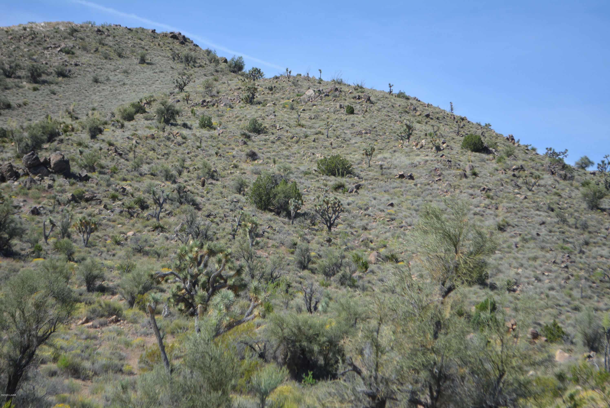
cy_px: 204
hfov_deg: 24.6
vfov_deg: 16.6
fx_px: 1399
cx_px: 305
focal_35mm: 82
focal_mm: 55
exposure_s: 1/1600
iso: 400
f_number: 5.6
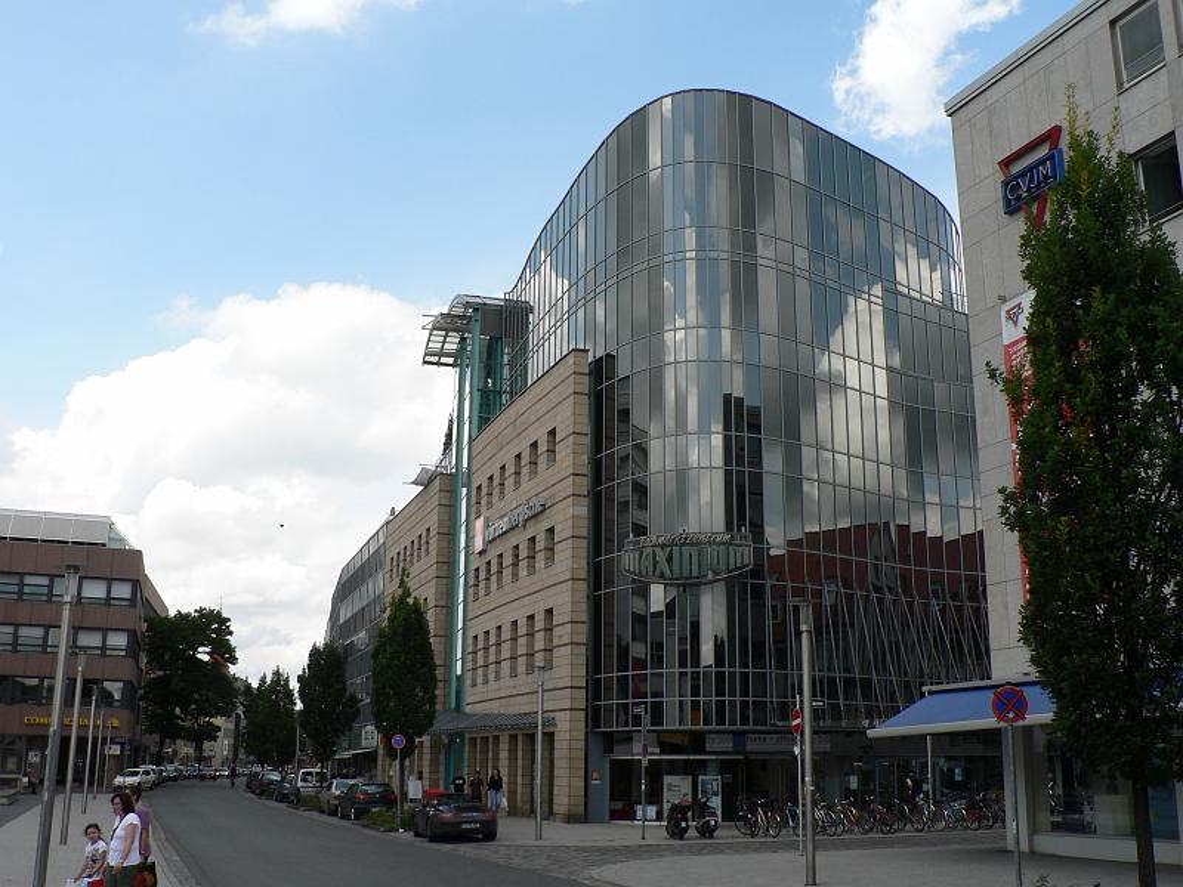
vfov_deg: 39.7
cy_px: 444
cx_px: 592
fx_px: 1230
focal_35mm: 36
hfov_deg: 51.4
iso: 80
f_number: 5
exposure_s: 1/400
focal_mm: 6
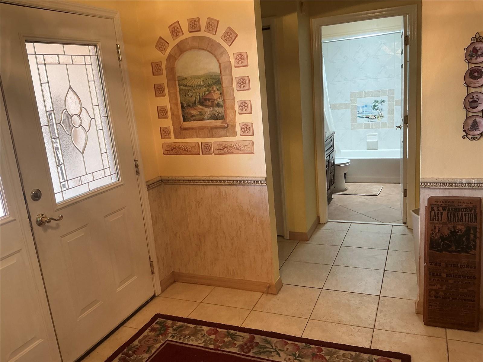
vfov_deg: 49.7
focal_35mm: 28
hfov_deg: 63.4
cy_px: 181
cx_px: 242
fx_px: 391
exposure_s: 1/60
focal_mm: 3
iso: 80
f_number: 1.8
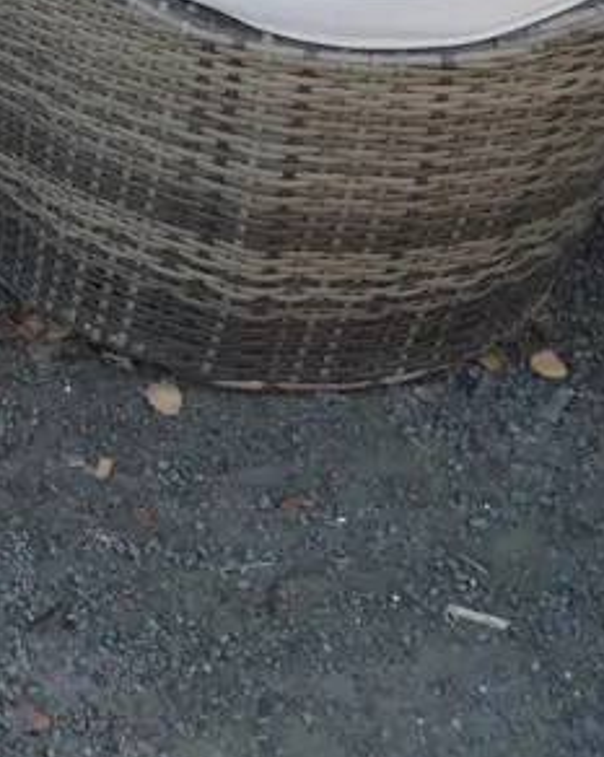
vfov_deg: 19.0
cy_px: -114
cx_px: -464
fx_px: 2148
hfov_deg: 14.2
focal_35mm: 96
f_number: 3.5
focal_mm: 14
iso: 200
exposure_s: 1/100
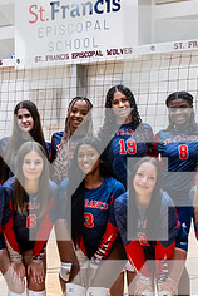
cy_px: 175
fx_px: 781
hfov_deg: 14.4
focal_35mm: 95
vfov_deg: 21.4
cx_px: 103
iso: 5000
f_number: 7.1
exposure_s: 1/160
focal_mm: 38.7
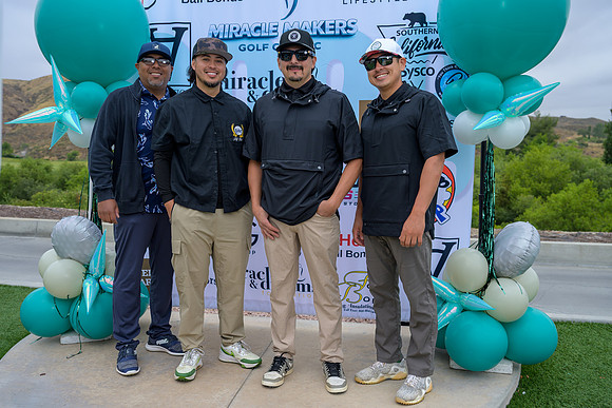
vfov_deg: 40.0
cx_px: 306
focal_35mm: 33
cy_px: 204
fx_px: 561
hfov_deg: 57.2
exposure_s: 1/200
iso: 125
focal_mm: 33
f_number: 4
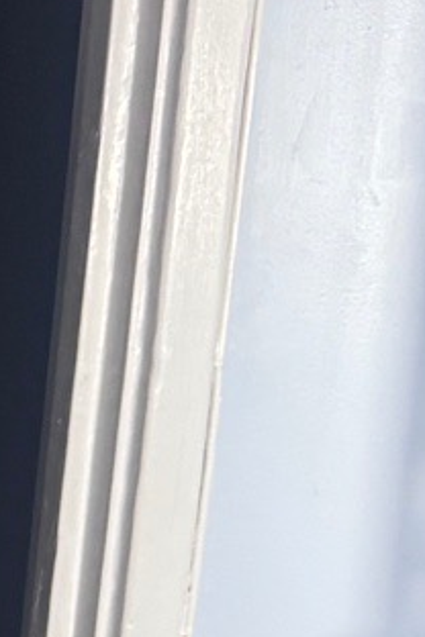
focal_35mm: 128
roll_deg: -1.1
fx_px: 2266
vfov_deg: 14.9
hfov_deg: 9.6
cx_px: -562
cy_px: 941
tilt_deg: -17.1
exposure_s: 1/60
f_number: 1.78
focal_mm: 6.76
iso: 800
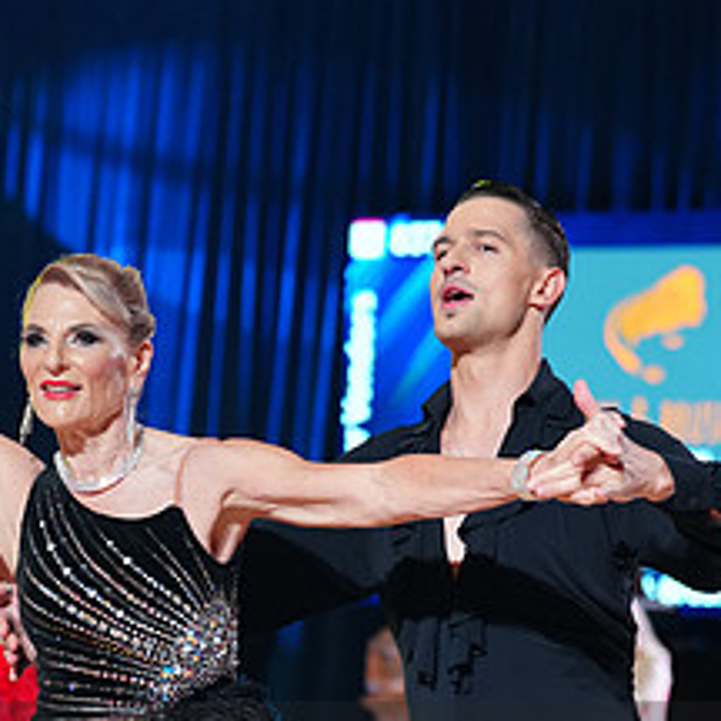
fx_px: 3770
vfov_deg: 10.8
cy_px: 814
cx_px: 282
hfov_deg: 10.9
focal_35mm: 160
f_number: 2.8
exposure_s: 1/400
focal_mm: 70
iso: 2000
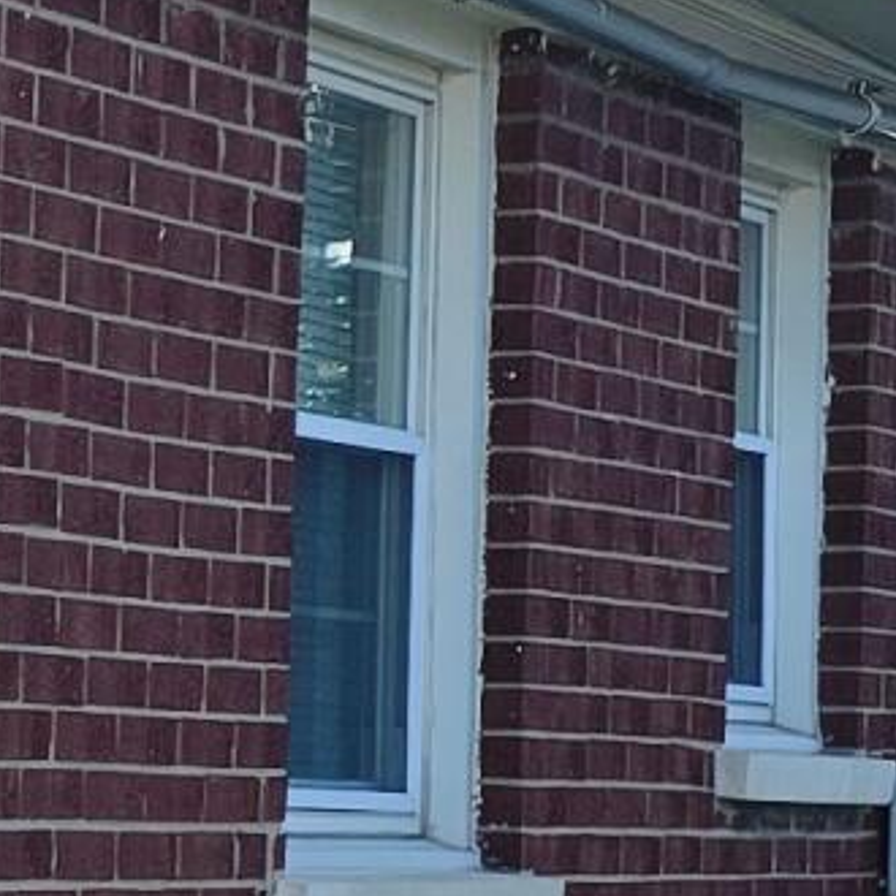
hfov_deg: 8.0
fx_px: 5418
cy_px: 850
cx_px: -1849
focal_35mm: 185
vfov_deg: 9.4
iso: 12
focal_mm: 6.3
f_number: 1.7
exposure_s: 1/545
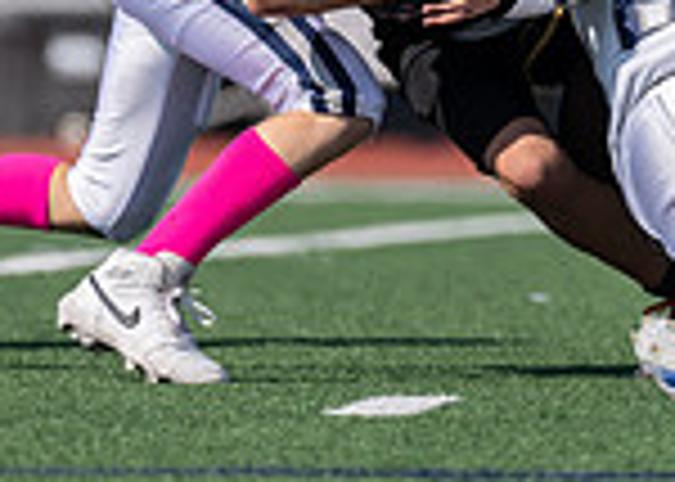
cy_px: -131
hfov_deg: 2.5
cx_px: 554
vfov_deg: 1.8
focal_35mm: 813
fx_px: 15579
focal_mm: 200
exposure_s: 1/2500
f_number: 2.8
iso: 100
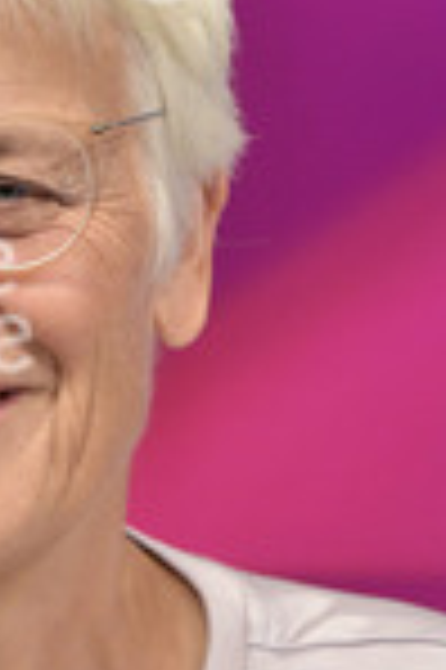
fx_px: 3092
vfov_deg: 12.3
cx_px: -68
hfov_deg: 8.2
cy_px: 571
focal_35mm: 166
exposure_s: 1/200
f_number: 6.3
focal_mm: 62
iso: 2500
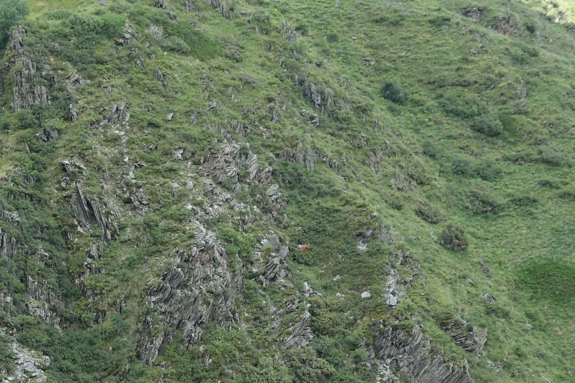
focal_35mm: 103
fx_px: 1645
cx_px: -55
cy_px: 489
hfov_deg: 19.0
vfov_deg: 12.9
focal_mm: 10.89
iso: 125
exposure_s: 1/200
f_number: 4
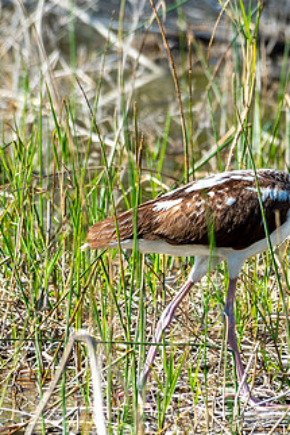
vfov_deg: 1.2
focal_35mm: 1653
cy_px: 148
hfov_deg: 0.8
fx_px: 19951
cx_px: 212
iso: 560
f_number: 8
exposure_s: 1/1000
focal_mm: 500
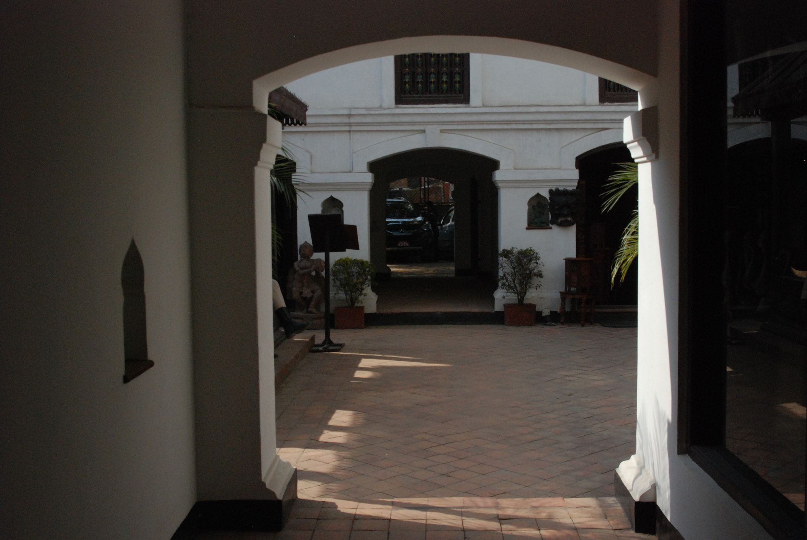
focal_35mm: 42
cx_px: 404
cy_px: 270
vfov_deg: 32.0
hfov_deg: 46.3
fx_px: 943
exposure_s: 1/640
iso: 1000
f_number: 13
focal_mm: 28
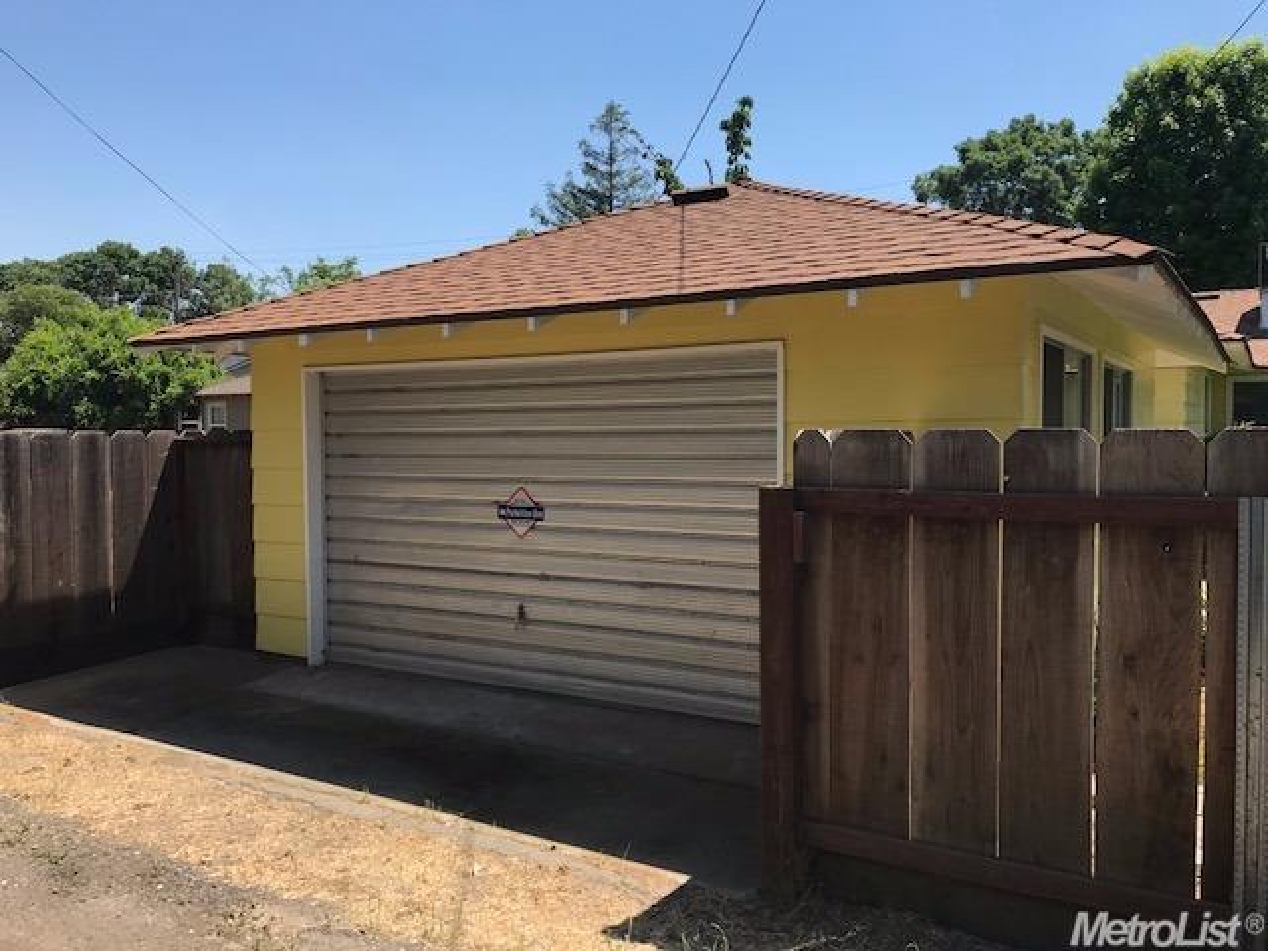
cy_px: 476
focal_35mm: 28
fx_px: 1026
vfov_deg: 49.7
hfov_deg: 63.4
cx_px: 634
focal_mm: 3.99
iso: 20
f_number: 1.8
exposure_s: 1/1773
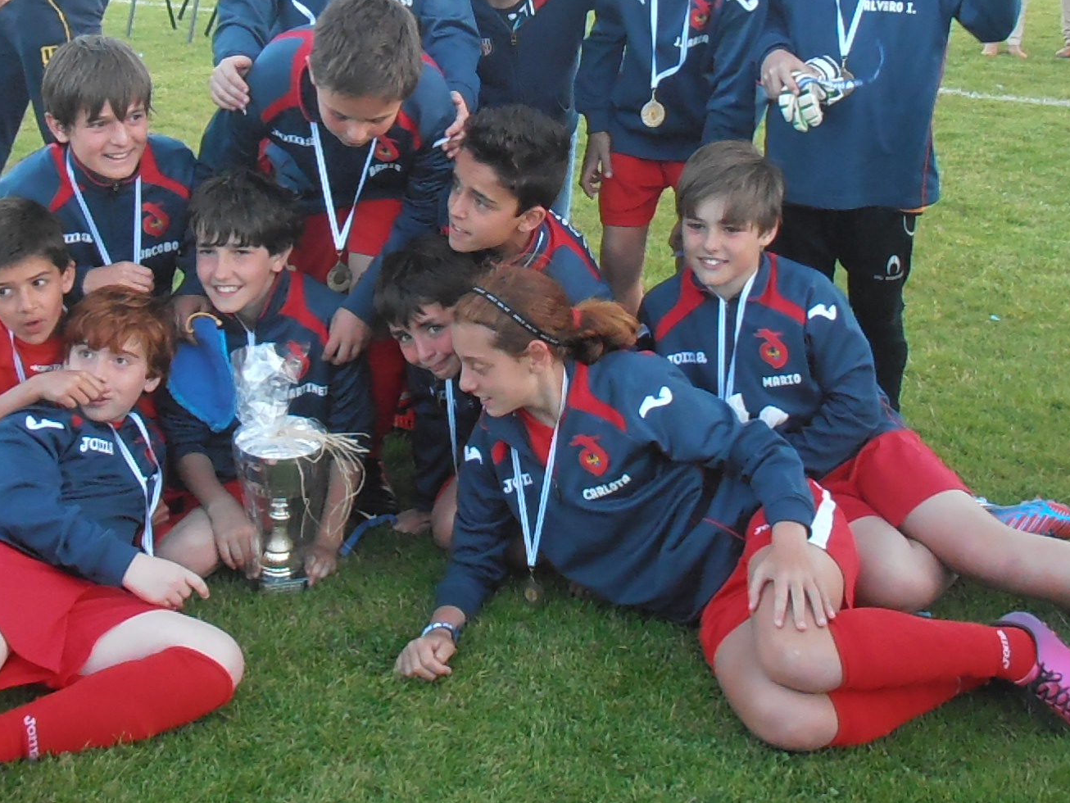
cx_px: 542
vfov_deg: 24.9
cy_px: 194
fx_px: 1793
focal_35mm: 58
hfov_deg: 33.2
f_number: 3.9
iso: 400
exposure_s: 1/160
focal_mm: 6.61
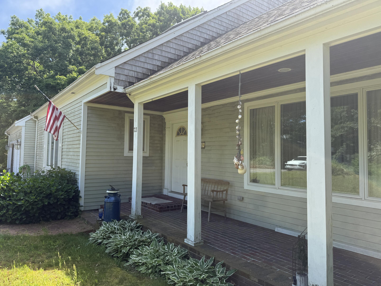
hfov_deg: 69.4
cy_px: 141
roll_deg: -1.0
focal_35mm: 25
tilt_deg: +4.0
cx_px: 183
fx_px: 275
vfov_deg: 54.9
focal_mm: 6.76
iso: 80
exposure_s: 1/1192
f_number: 1.78
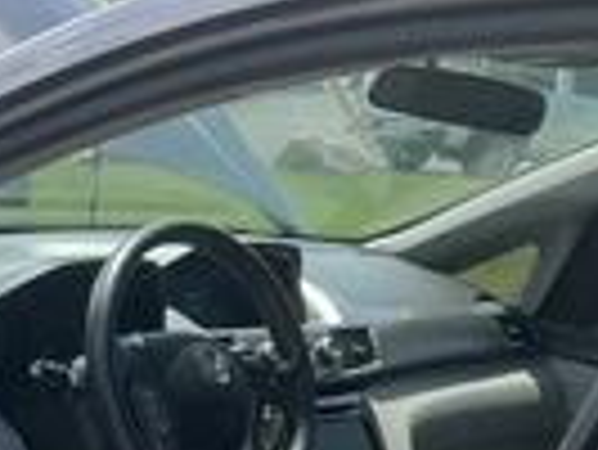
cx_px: -288
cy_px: 562
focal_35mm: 87
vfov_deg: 16.2
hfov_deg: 19.7
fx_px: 1504
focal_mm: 3
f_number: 1.8
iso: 25
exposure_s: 1/719
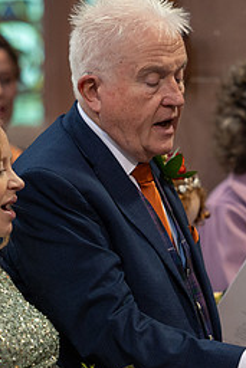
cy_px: 181
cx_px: 173
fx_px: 3941
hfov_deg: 3.6
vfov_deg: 5.4
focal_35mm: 385
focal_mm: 170
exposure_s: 1/160
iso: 1600
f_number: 2.8
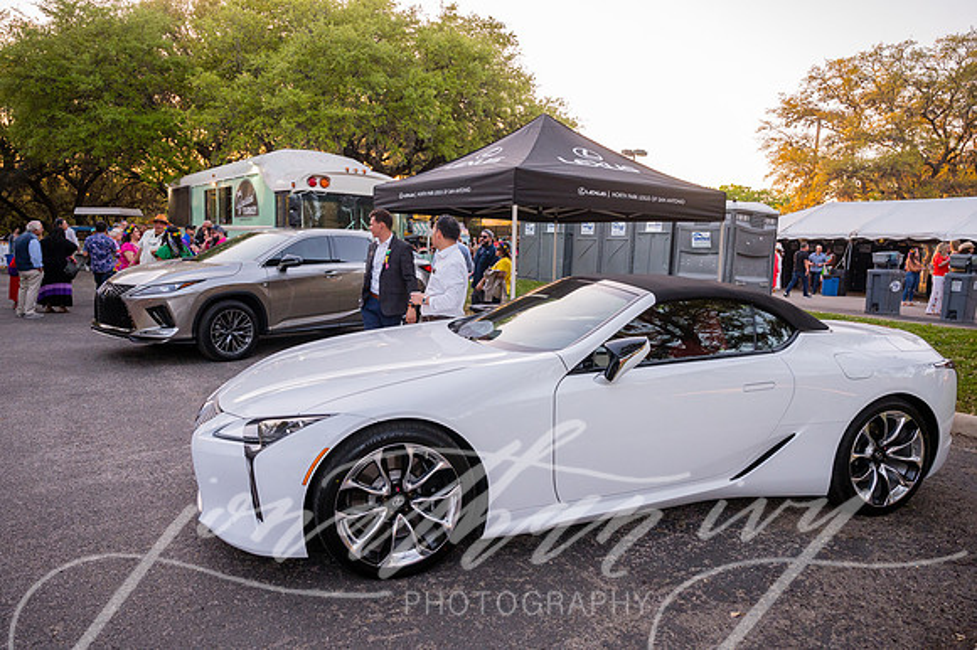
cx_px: 488
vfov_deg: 53.1
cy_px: 325
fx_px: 651
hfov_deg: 73.8
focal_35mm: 24
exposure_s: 1/800
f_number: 4
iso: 1600
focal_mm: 24
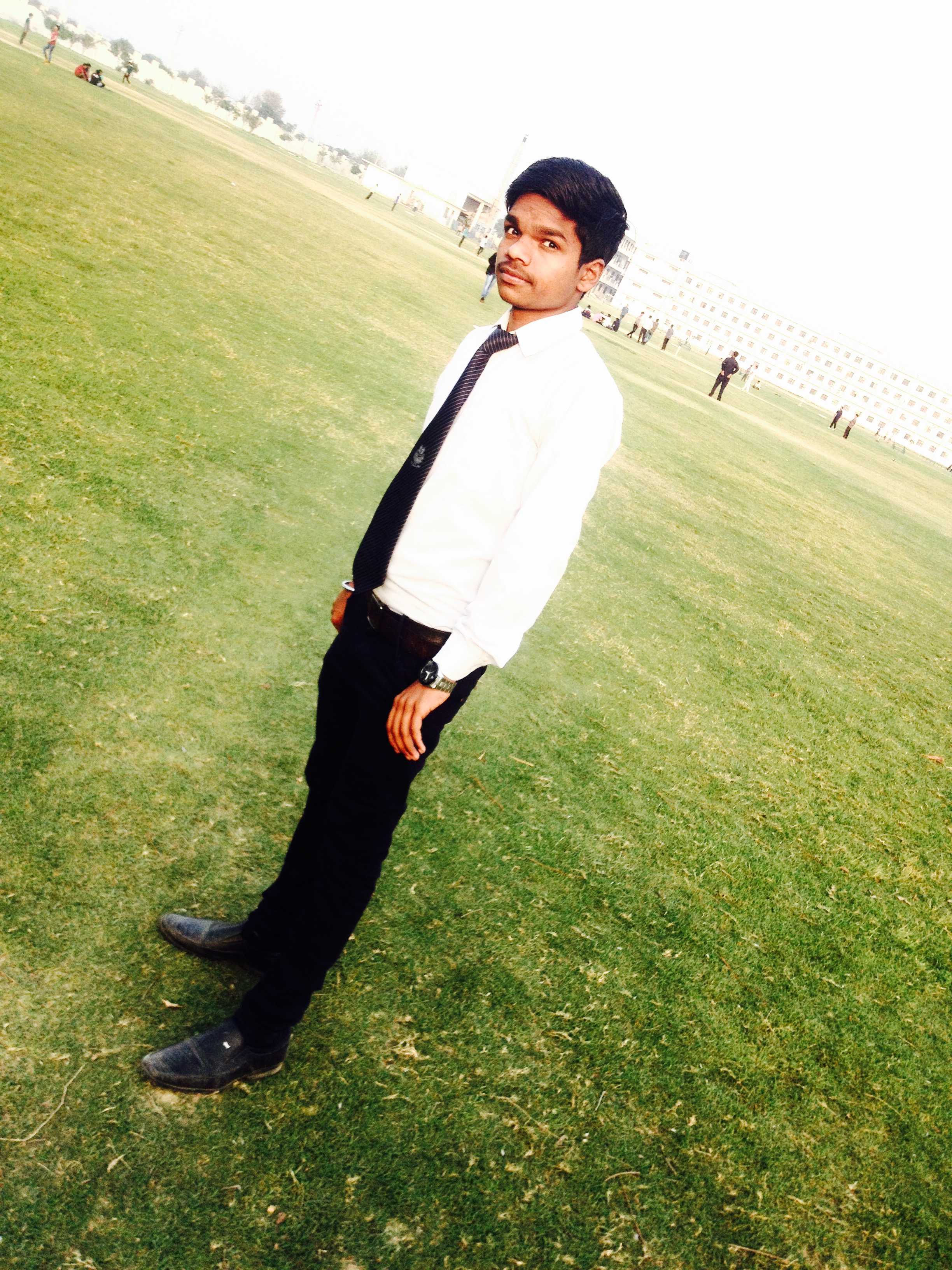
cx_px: 476
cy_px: 635
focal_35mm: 35
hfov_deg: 40.7
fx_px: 1283
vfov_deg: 52.6
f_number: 2.4
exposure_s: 1/349
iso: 50
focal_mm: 4.28
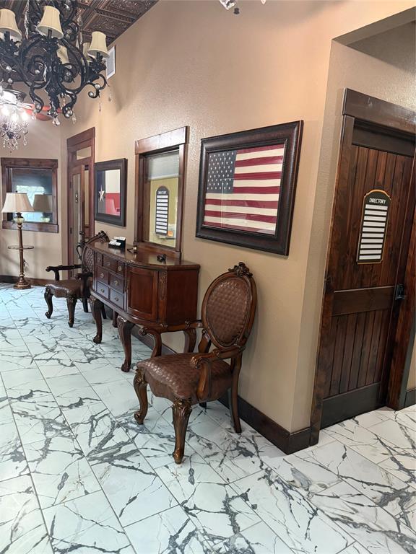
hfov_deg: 56.8
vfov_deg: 71.6
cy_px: 277
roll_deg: -2.6
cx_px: 208
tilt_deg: -8.0
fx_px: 385
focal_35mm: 24
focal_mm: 6.76
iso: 500
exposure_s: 1/60
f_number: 1.78
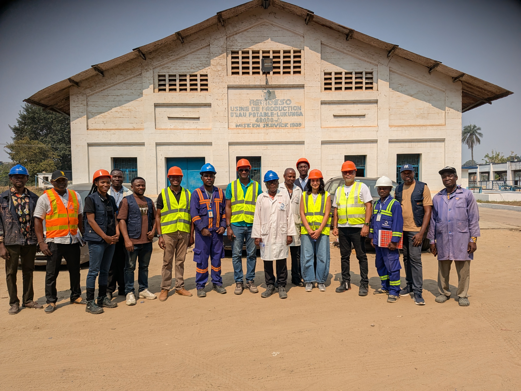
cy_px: 196
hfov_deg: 71.6
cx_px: 260
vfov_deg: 56.8
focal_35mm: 24
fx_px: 361
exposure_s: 1/3175
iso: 42
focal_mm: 4.53
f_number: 1.7
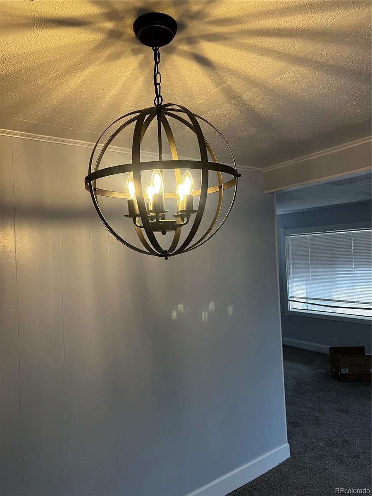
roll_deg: +2.8
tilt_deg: +0.8
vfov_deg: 67.3
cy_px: 248
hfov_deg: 53.1
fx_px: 373
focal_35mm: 26
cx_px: 186
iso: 125
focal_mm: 5.7
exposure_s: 1/60
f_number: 1.5
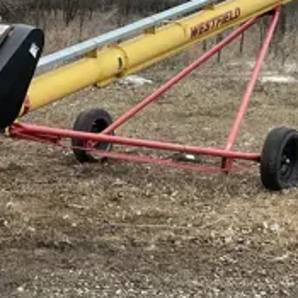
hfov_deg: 18.0
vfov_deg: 18.5
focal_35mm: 94
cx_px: -5
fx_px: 916
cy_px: 146
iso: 32
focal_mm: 3
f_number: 1.8
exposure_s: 1/122
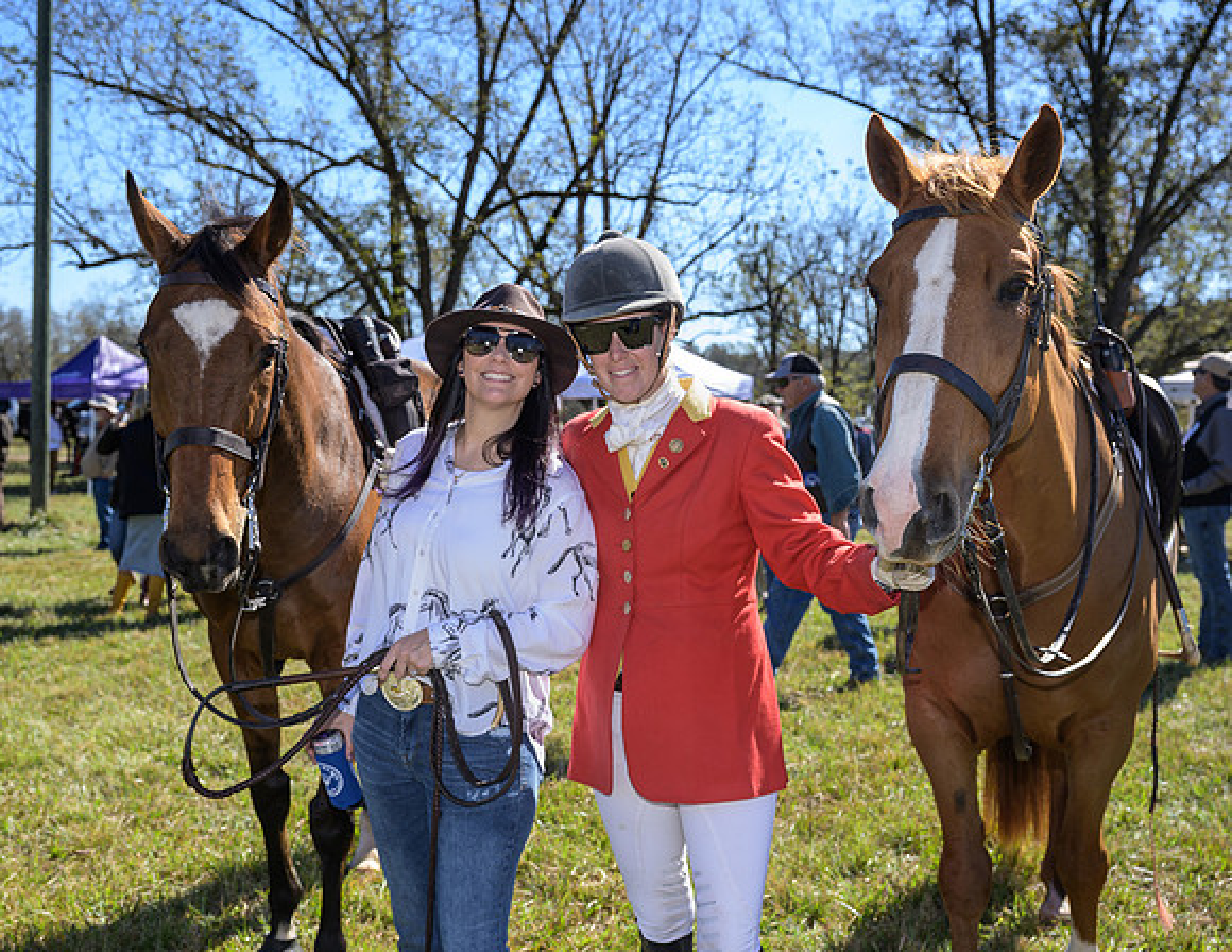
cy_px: 450
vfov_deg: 38.5
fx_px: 1360
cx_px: 541
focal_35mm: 38
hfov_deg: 48.6
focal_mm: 32.5
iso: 50
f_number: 5
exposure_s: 1/250
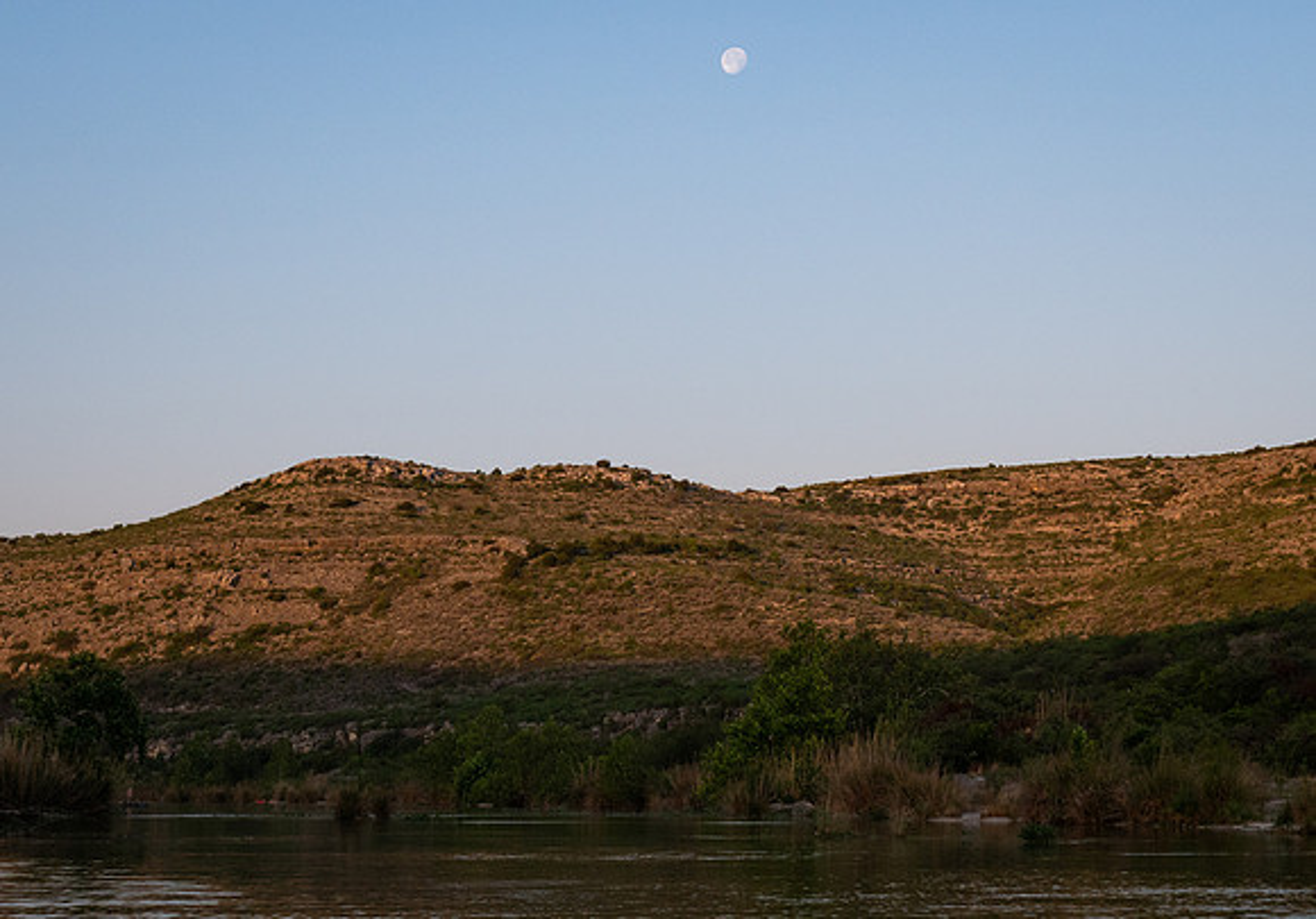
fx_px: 2667
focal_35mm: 72
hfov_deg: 27.7
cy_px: 575
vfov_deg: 19.5
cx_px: 634
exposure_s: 1/800
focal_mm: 25
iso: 400
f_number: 5
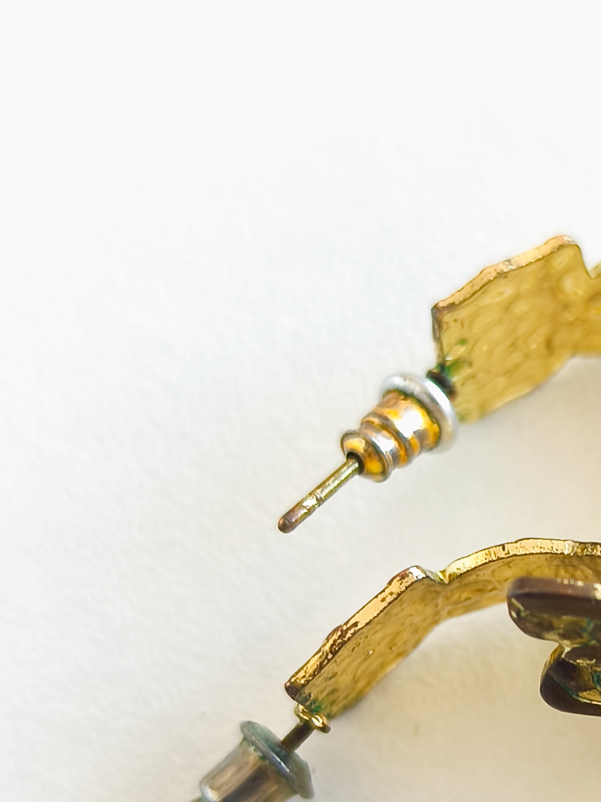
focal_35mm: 71
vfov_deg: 27.0
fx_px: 1644
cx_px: 565
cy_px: 607
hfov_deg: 20.2
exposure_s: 1/10
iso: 50
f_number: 1.65
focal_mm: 6.14
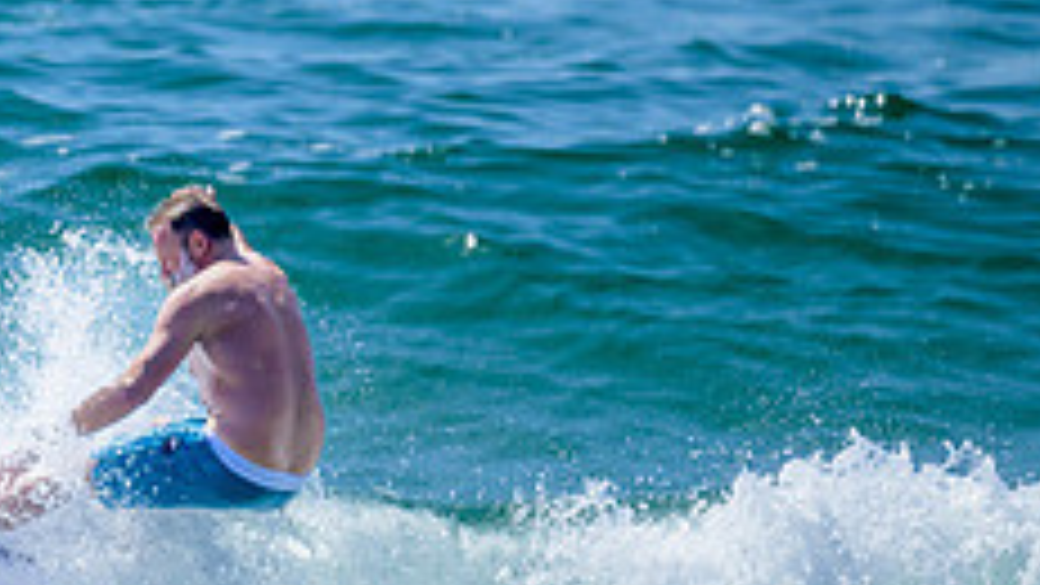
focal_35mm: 2109
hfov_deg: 1.0
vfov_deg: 0.6
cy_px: 700
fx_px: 58166
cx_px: -230
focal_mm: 800
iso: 220
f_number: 6.3
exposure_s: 1/2000
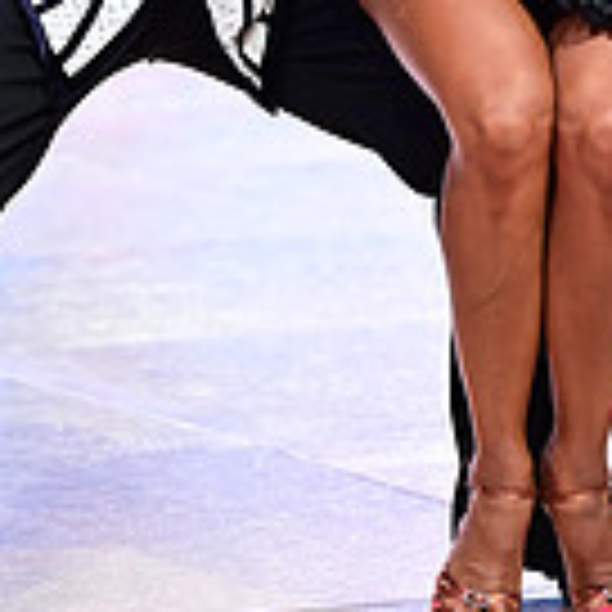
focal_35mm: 352
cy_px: -351
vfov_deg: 4.9
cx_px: 284
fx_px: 7041
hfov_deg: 5.0
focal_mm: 97
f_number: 2.8
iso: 1600
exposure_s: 1/500
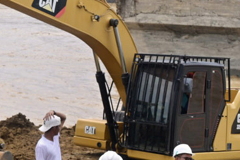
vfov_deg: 13.9
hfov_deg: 20.5
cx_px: 42
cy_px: 73
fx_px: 653
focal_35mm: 98
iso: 64
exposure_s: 1/200
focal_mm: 24
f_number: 8
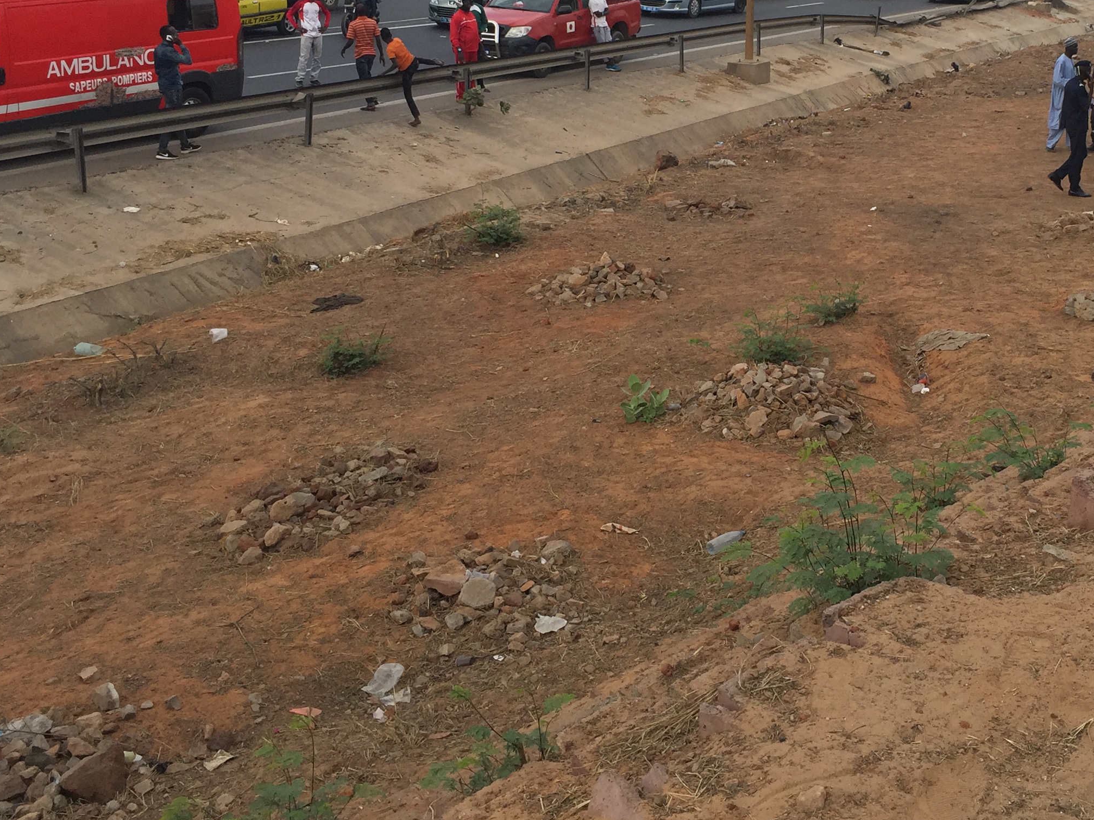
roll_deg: -1.7
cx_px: 811
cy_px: 220
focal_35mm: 47
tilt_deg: -12.3
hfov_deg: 39.4
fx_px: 1485
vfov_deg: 30.4
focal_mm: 4.15
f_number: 2.2
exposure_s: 1/1236
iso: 32
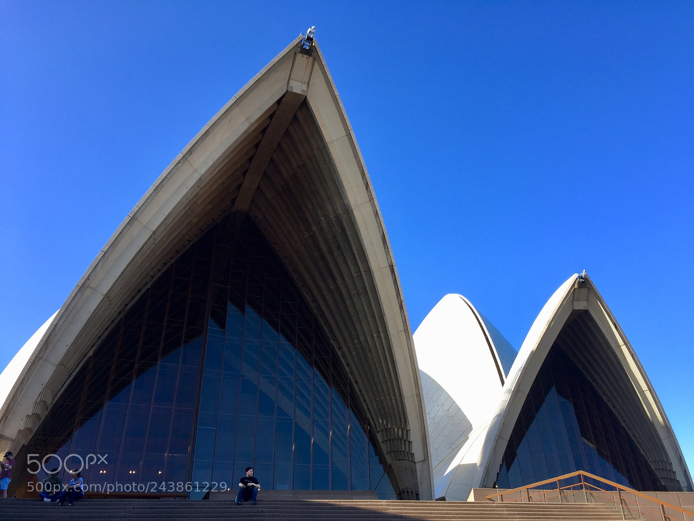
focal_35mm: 29
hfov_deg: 61.7
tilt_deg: +25.6
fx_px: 581
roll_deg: -1.0
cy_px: 260
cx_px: 347
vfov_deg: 48.2
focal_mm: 4.15
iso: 32
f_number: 2.2
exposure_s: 1/618
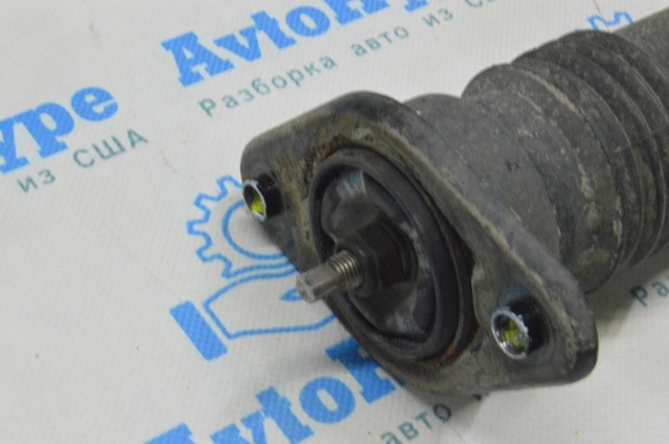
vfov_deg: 16.5
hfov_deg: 24.6
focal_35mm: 82
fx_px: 1531
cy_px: 222
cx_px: 334
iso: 6400
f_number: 20
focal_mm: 55
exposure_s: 1/20
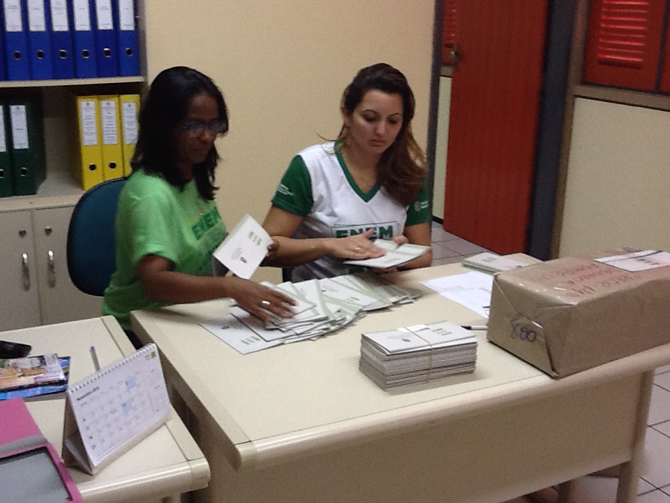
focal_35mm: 32
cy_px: 252
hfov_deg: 56.8
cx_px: 335
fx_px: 619
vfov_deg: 44.2
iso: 100
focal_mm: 2.03
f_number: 2.4
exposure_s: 1/30
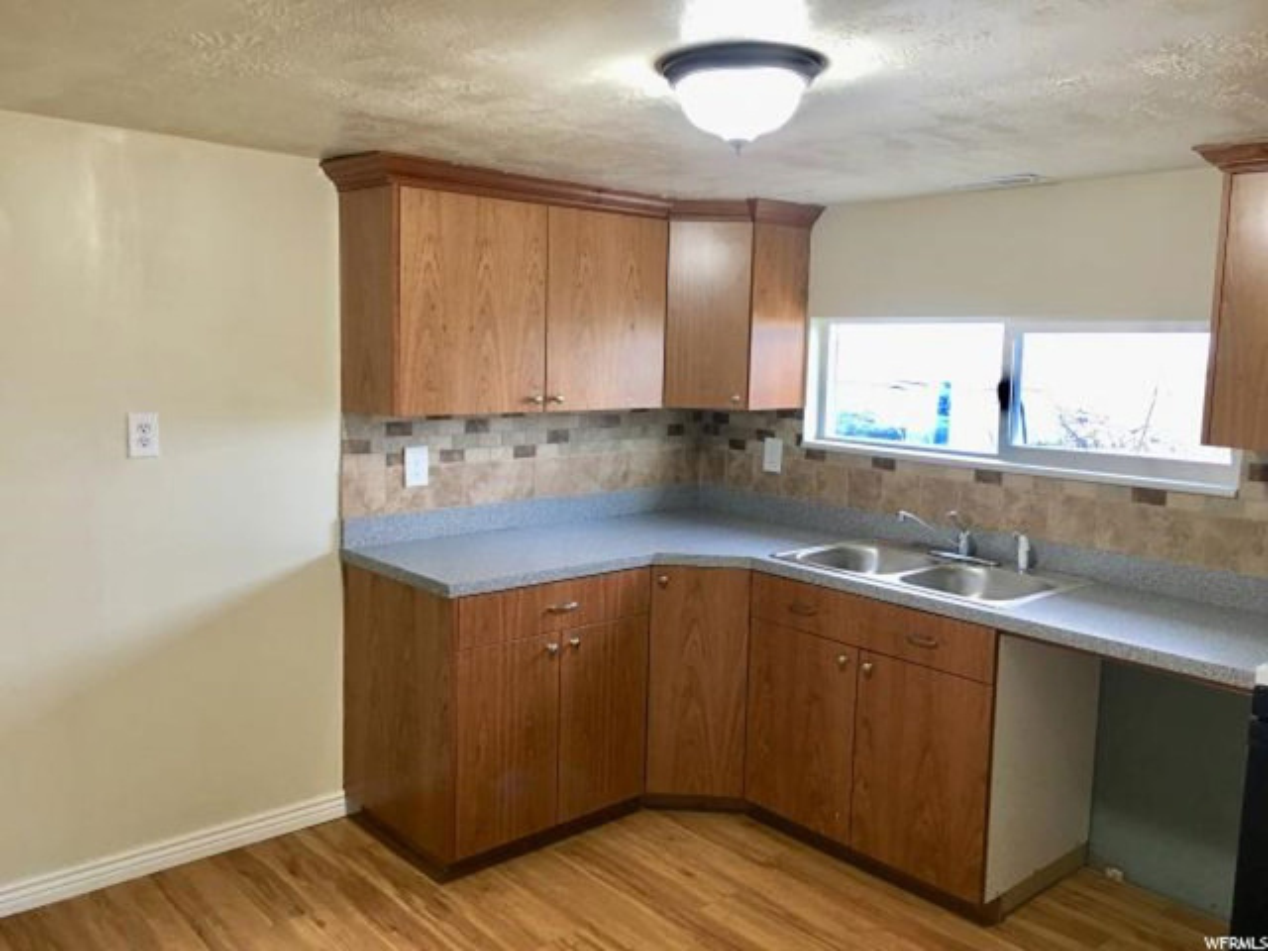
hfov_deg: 61.7
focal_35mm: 29
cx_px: 634
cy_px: 476
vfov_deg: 48.2
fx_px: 1062
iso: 40
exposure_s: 1/30
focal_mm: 4.15
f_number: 2.2
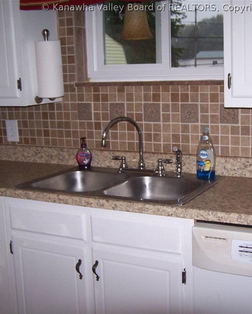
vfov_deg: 37.3
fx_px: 466
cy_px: 158
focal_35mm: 50
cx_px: 174
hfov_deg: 30.0
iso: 80
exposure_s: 1/60
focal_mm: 6.3
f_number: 2.8
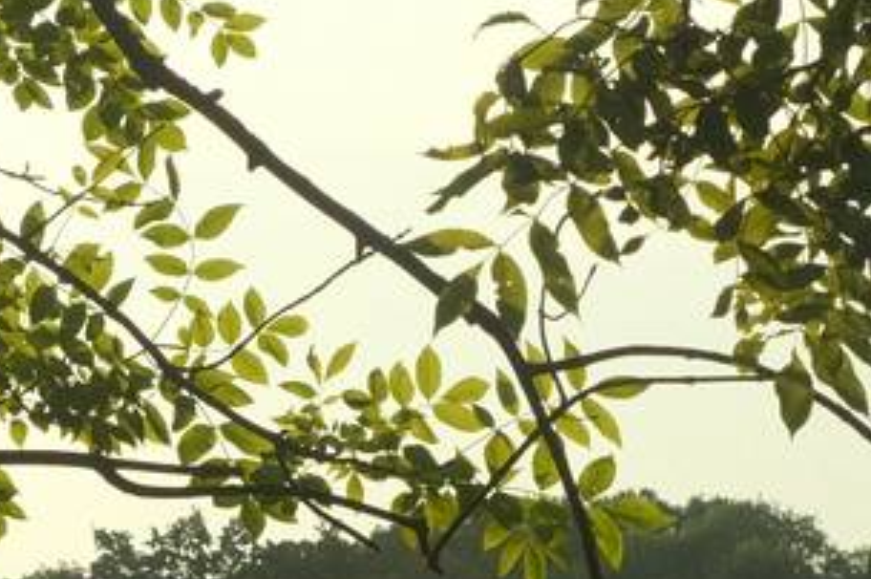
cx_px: 324
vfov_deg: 7.0
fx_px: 4713
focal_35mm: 195
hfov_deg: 10.6
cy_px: 727
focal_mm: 24.7
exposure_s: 1/640
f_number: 6.4
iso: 640
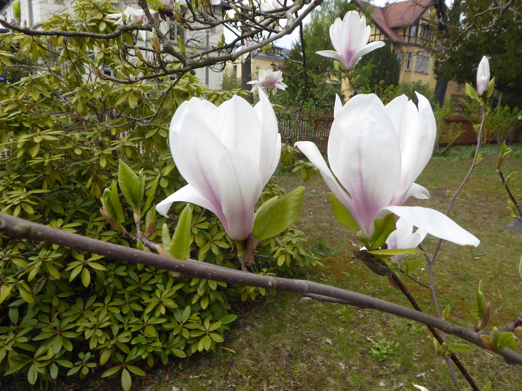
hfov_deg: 71.6
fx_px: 362
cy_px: 196
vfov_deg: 56.8
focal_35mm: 24
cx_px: 261
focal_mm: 4.3
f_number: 3.3
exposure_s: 1/320
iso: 100
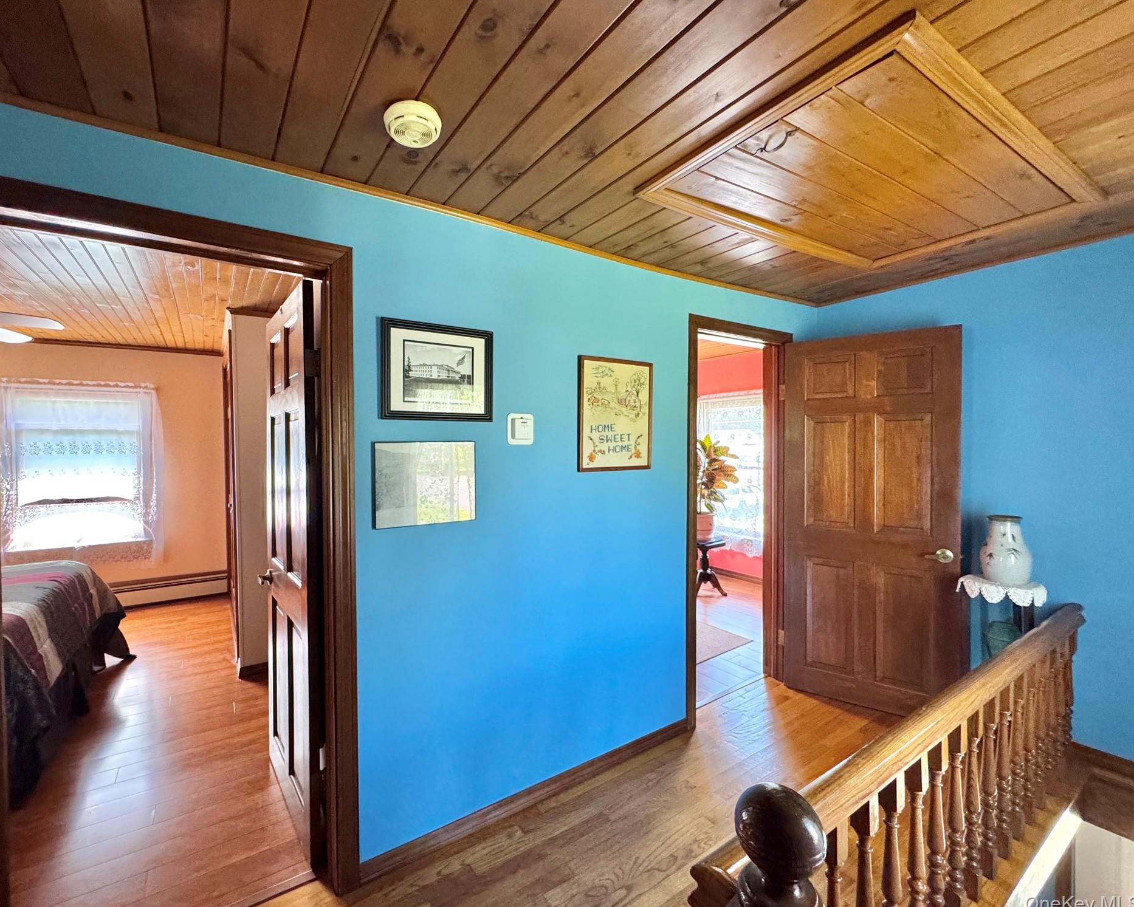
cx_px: 526
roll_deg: +0.8
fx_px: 503
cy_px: 451
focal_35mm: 15
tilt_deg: -0.9
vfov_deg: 84.0
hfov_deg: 96.6
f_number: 2.2
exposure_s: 1/60
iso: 400
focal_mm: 2.22
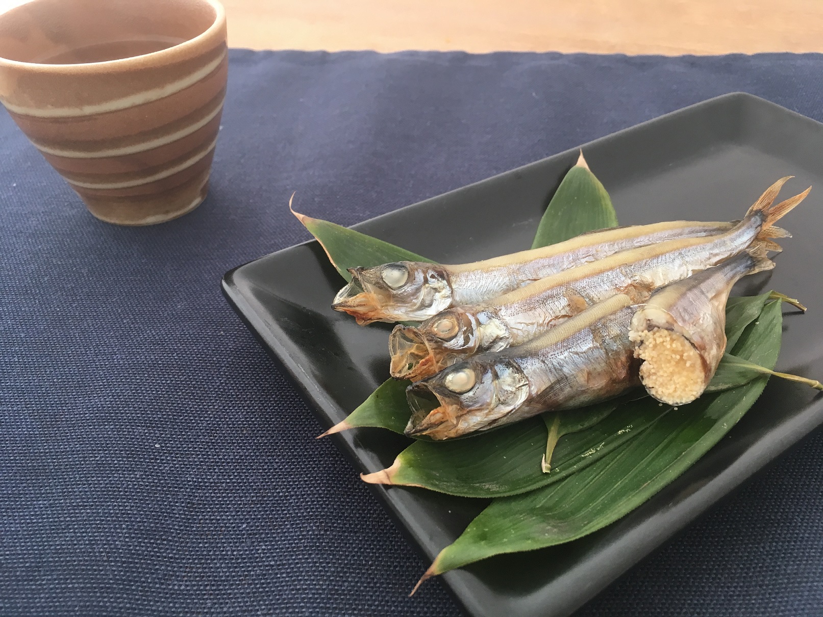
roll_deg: -0.5
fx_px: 690
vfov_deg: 48.2
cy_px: 308
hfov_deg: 61.7
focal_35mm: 29
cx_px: 412
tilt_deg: -39.6
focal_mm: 4.15
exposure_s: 1/30
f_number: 2.2
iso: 32
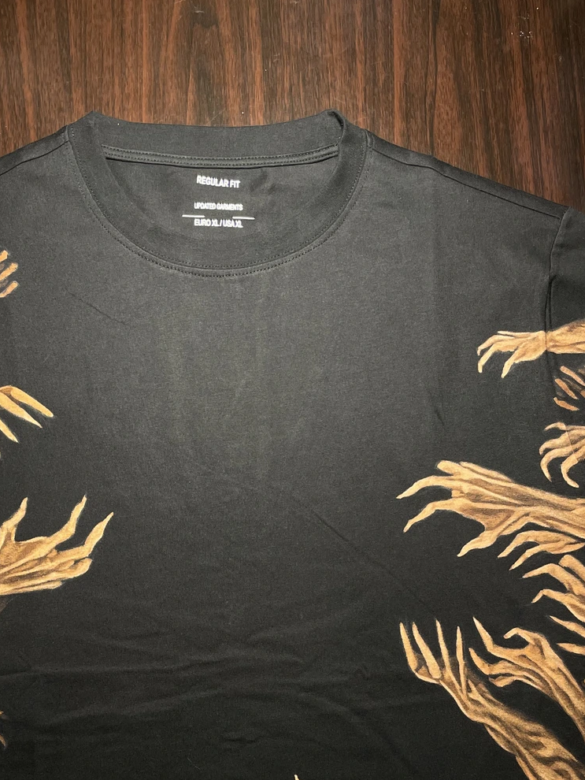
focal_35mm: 42
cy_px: 628
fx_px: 946
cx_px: 217
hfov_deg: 34.2
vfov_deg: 42.7
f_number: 1.6
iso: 125
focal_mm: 4.2
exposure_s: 1/100
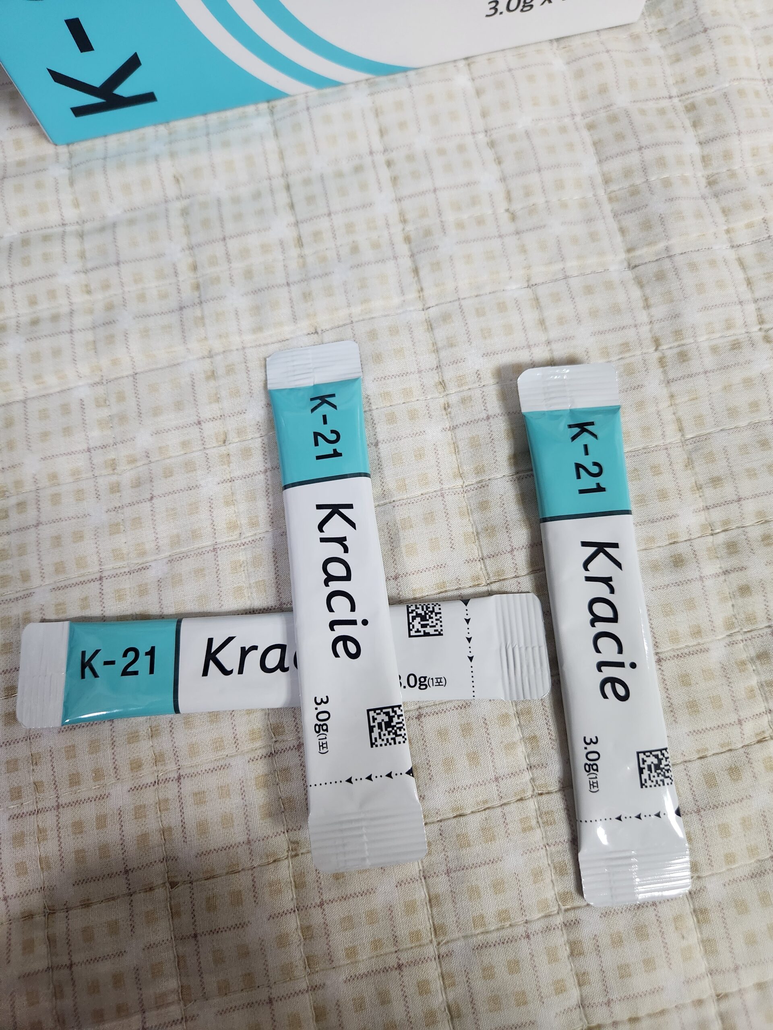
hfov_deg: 58.9
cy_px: 515
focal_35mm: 23
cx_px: 386
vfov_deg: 73.9
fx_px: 685
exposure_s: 1/120
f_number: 1.8
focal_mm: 5.4
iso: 400
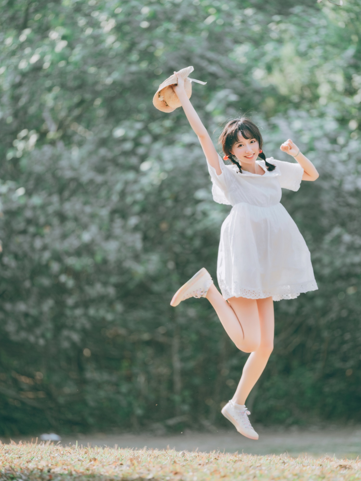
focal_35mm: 198
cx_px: 180
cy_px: 240
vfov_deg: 10.0
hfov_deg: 7.5
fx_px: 2753
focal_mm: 250
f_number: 4
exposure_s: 1/640
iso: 400
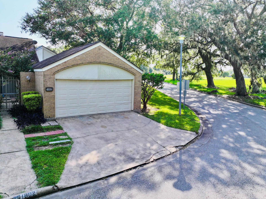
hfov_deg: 67.3
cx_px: 131
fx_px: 200
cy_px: 92
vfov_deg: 53.0
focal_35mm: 26
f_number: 2.8
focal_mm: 12.29
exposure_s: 1/1600
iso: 400
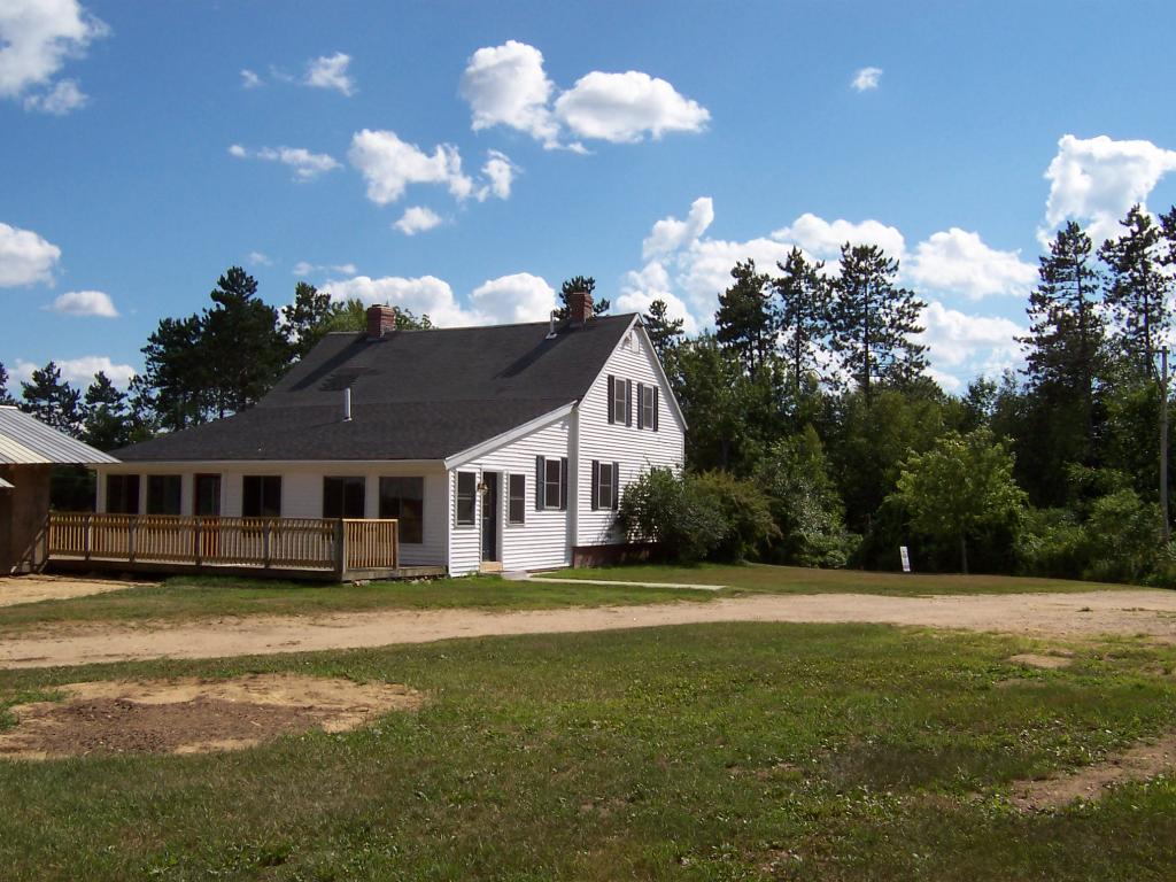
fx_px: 1223
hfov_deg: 51.4
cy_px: 441
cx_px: 588
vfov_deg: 39.7
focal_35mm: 36
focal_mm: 5.6
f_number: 5.6
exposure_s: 1/750
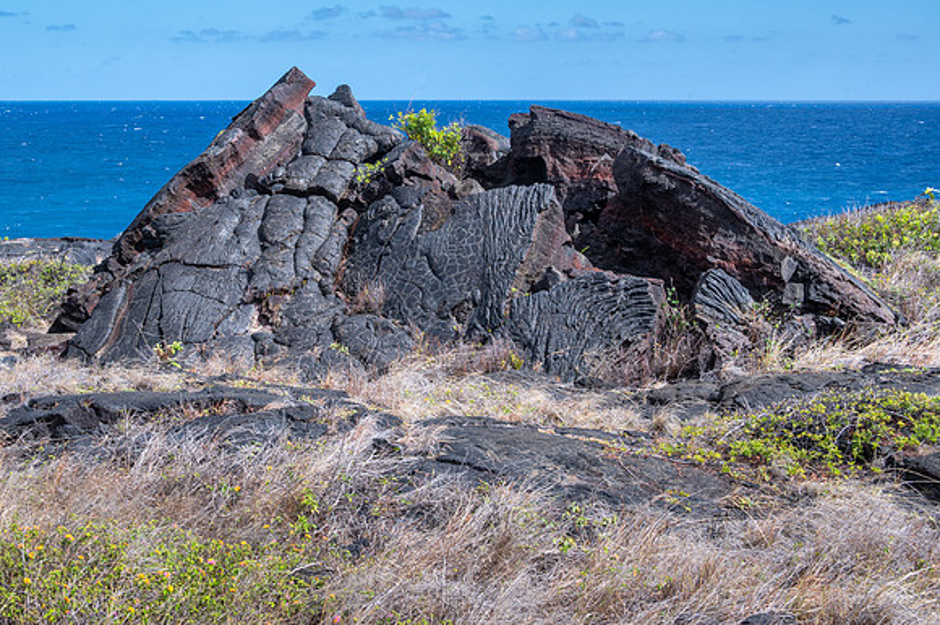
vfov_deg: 23.8
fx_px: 1484
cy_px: 272
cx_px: 412
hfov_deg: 35.1
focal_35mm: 57
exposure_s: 1/200
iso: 400
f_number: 16
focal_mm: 50
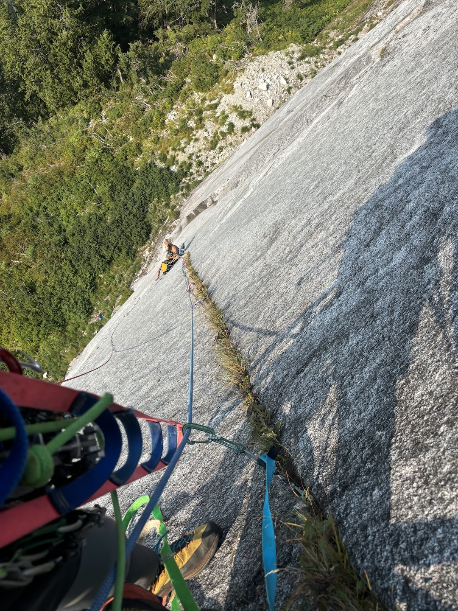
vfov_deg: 67.3
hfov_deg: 53.1
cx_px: 229
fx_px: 459
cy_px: 306
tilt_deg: -71.5
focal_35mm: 26
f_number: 1.6
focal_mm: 5.96
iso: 50
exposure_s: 1/2151
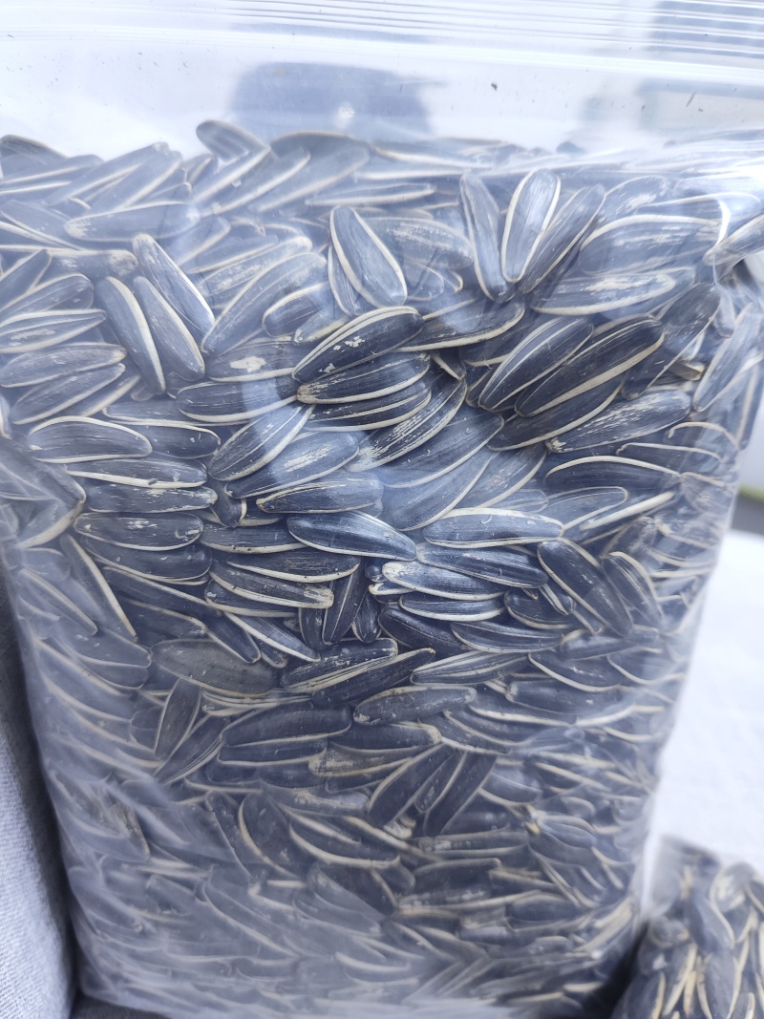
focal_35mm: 24
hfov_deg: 56.8
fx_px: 706
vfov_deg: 71.6
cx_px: 382
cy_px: 510
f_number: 1.65
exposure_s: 1/30
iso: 1410
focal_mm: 5.26
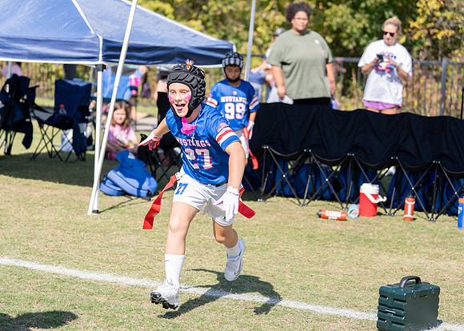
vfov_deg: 16.3
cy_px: 144
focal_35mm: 88
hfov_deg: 22.7
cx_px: 180
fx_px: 1154
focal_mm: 70
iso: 100
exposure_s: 1/1600
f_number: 2.8
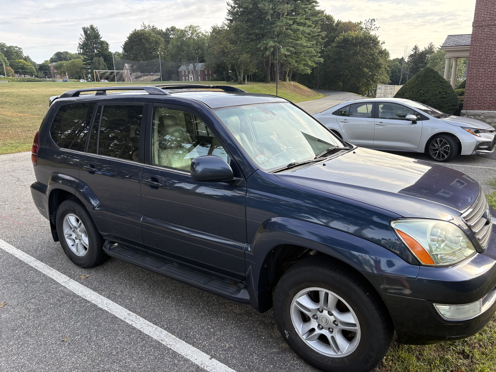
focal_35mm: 26
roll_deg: +2.4
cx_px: 248
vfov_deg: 53.1
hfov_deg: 67.3
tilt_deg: -15.1
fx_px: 373
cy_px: 186
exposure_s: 1/701
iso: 64
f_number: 1.6
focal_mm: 5.96
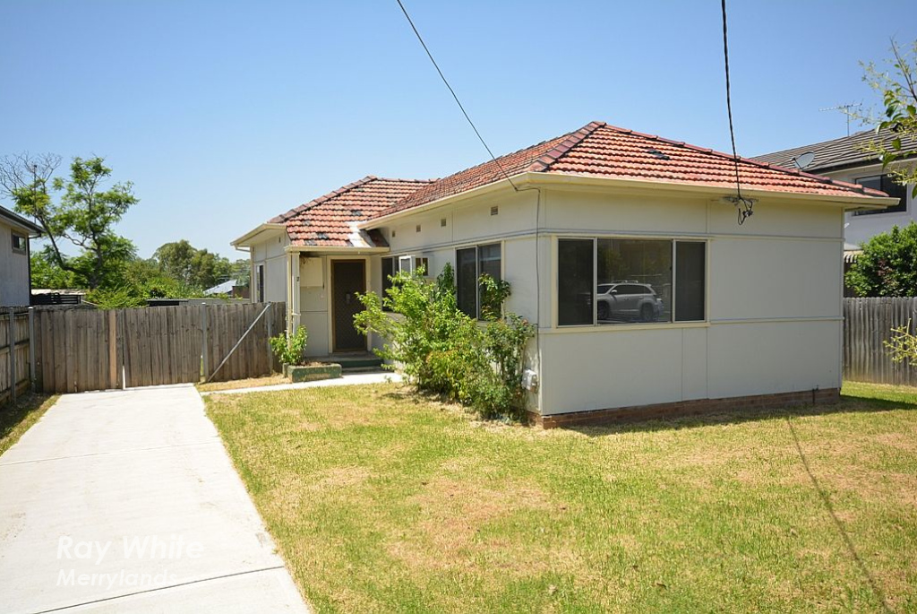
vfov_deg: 77.5
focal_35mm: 15
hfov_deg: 100.3
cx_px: 458
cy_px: 307
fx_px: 382
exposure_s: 1/60
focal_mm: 10
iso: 220
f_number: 4
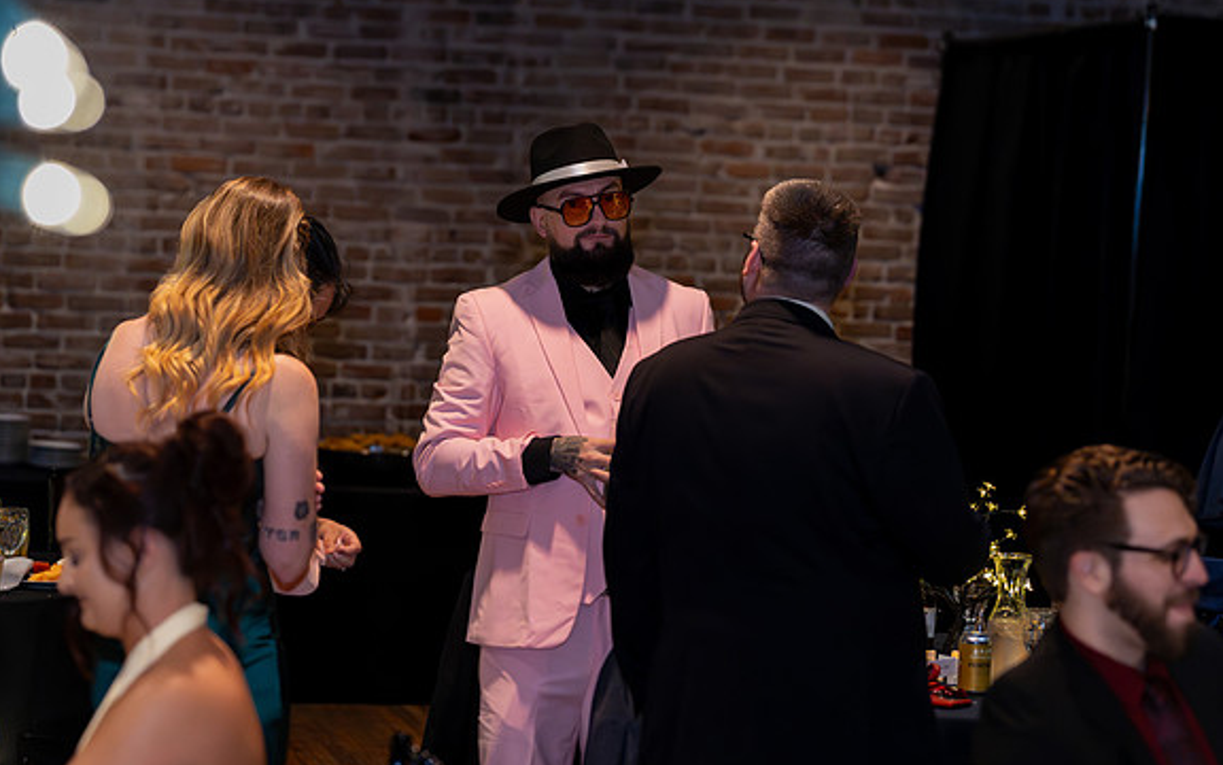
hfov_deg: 21.0
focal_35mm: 99
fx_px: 3300
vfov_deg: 13.2
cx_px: 627
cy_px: 339
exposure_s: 1/400
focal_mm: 85
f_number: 2.8
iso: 6400
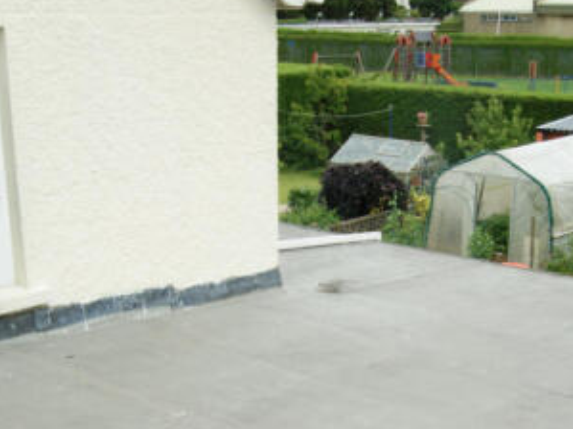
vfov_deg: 25.6
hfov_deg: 33.8
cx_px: 318
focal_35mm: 57
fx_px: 943
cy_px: 267
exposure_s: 1/160
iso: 100
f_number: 13
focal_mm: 18
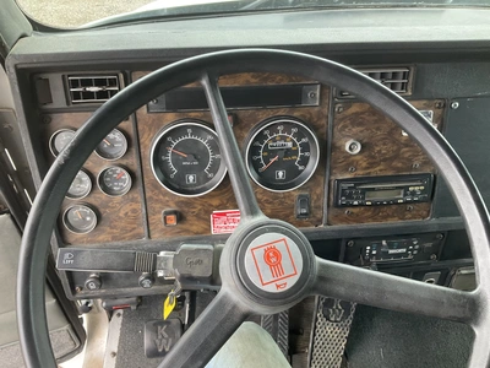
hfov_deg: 61.7
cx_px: 245
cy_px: 184
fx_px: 411
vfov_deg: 48.2
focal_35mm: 29
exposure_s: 1/122
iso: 50
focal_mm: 3
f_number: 1.8
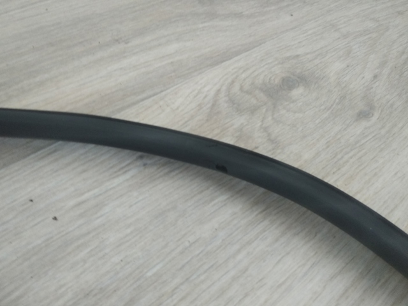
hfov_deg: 67.3
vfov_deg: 53.1
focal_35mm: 26
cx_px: 204
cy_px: 153
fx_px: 306
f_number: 2.2
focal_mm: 3.81
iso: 400
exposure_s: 1/33
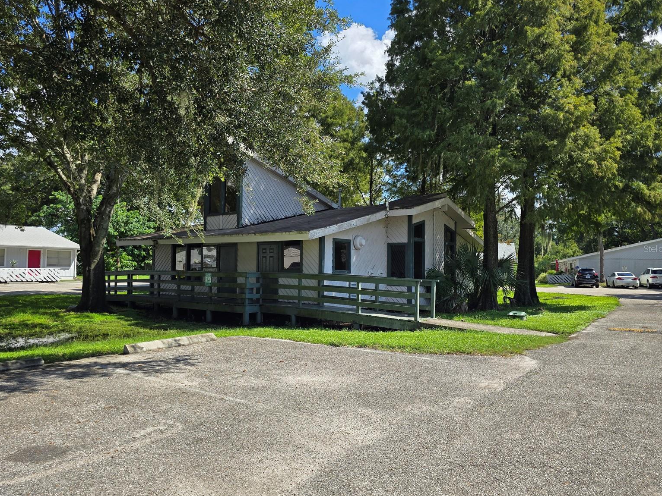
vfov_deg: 56.8
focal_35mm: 24
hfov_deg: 71.6
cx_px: 339
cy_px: 248
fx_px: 459
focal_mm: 6.3
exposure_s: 1/450
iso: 12
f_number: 1.7
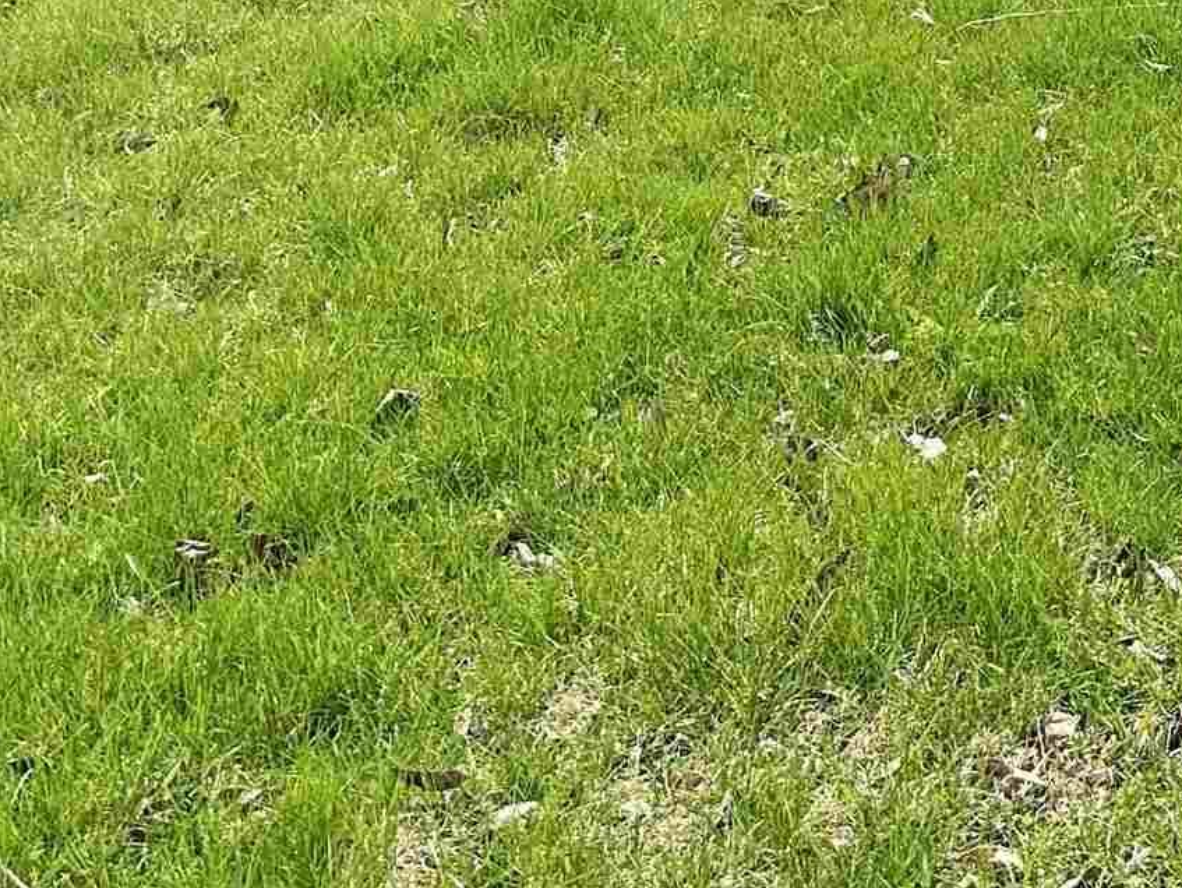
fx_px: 2972
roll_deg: +0.2
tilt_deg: -5.6
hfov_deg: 19.9
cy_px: -651
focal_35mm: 87
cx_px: 1693
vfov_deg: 15.0
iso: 80
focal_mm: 6.86
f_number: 1.78
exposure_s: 1/3861
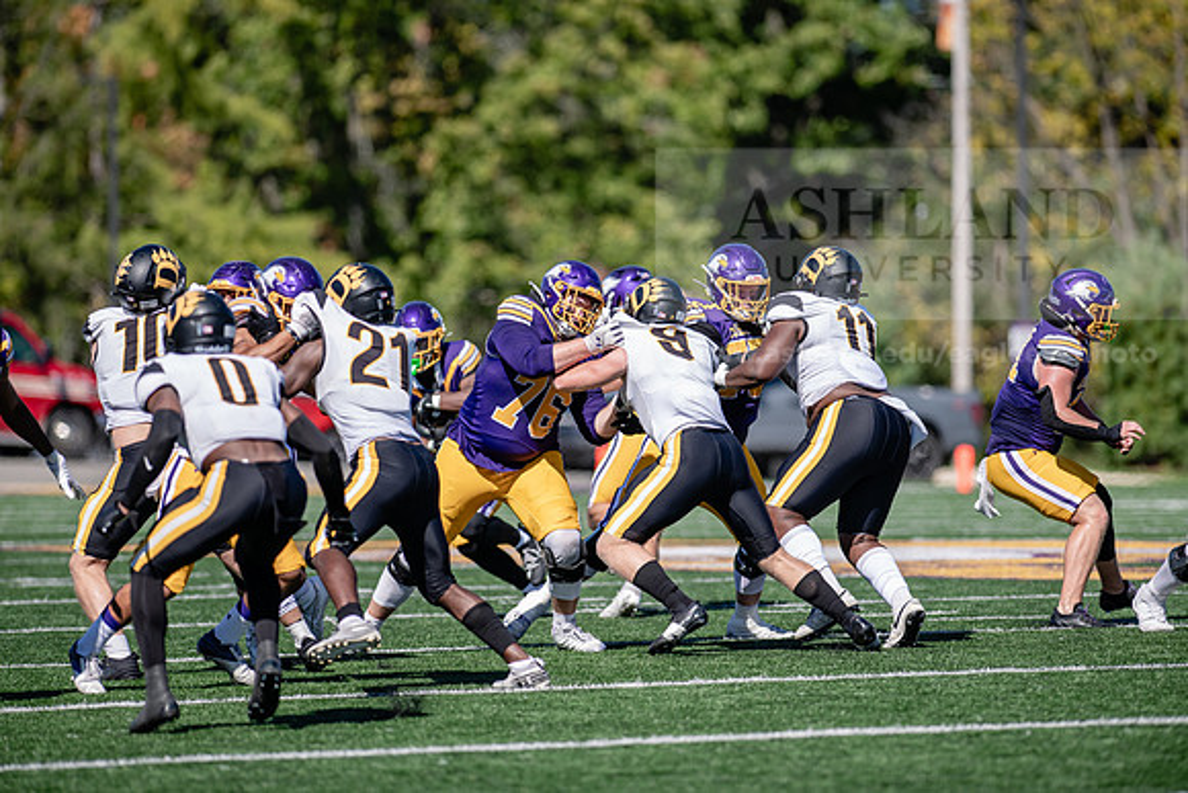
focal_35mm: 300
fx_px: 9902
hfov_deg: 6.9
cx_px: 594
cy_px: 396
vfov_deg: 4.6
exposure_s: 1/2000
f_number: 3.5
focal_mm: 300
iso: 160
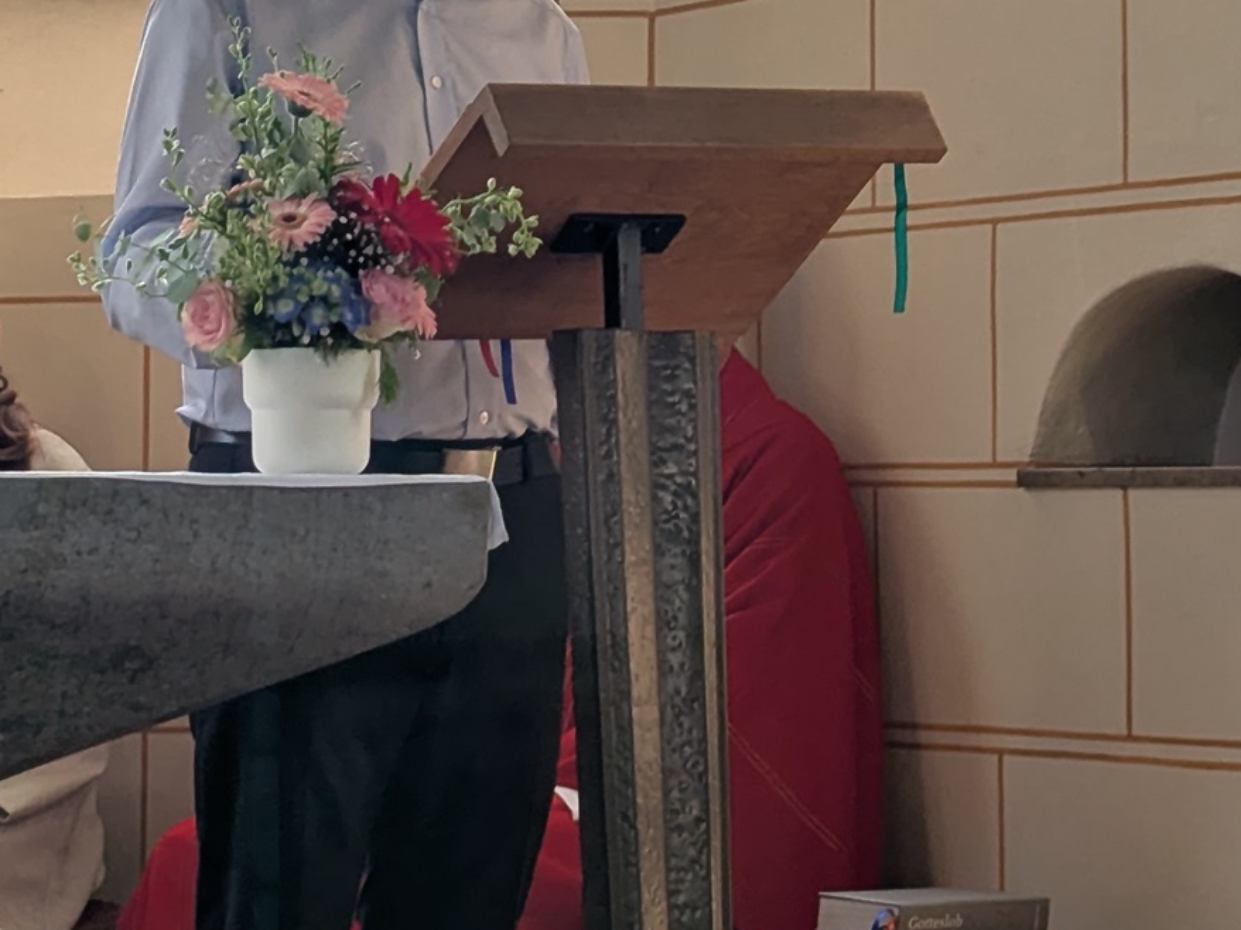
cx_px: 356
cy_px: 47
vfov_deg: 10.5
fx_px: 5018
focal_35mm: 140
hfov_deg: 14.1
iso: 40
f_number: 1.85
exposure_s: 1/99.9
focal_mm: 6.81
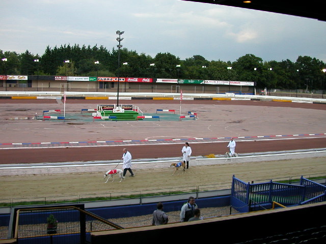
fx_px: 348
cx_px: 163
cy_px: 122
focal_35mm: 37
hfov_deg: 50.1
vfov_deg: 38.7
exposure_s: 1/192
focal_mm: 5.6
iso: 100
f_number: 2.7
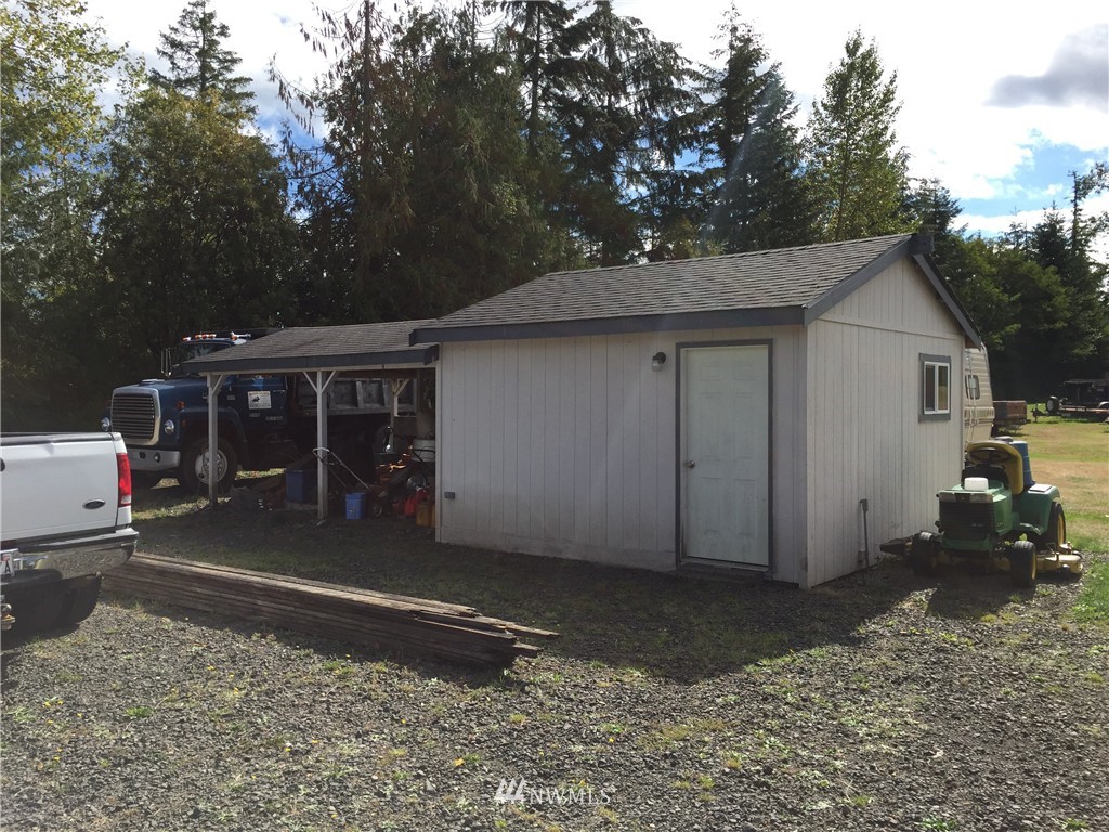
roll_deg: -0.6
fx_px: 929
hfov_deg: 61.7
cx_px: 554
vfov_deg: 48.2
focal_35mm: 29
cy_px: 416
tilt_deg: +0.3
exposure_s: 1/1721
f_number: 2.2
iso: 32
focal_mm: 4.15
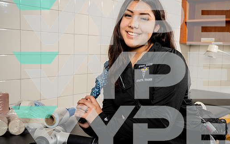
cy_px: 76
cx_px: 126
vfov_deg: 26.9
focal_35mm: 48
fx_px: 301
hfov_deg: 41.8
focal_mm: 42
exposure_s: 1/250
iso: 250
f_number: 6.3
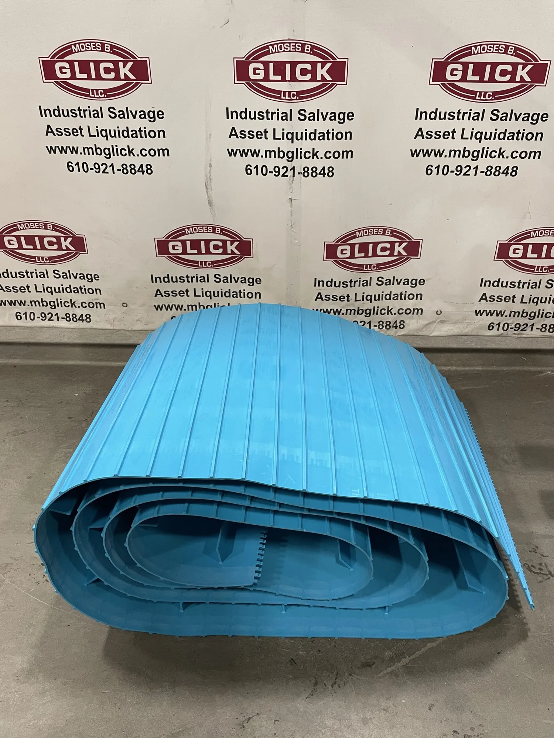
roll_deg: +1.7
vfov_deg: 67.3
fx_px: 555
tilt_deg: -30.1
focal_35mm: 26
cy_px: 369
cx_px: 277
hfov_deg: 53.1
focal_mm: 4.2
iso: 320
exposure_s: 1/60
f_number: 1.6
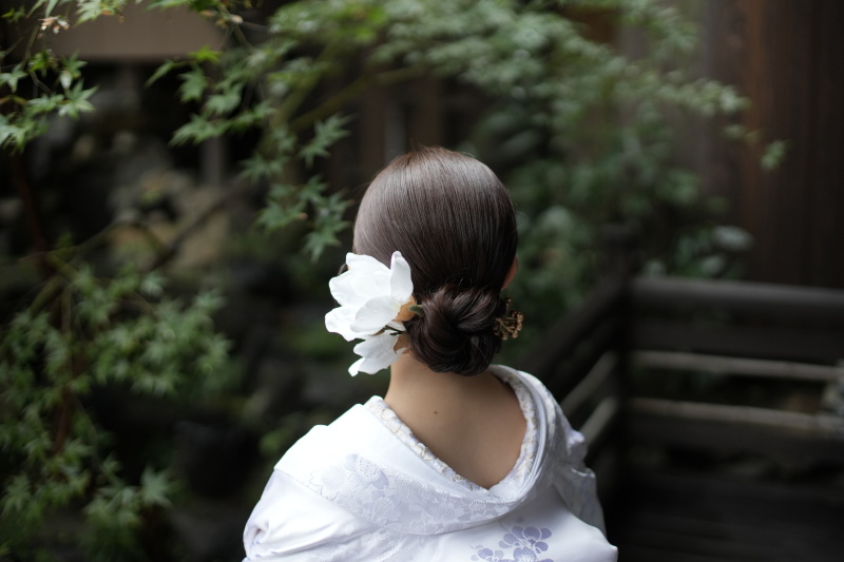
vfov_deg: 27.0
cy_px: 281
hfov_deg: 39.6
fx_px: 1172
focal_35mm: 50
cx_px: 422
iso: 640
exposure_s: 1/3200
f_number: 2
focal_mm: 50
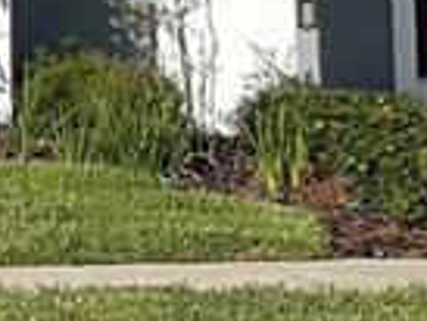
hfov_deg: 4.9
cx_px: -739
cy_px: -496
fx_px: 4790
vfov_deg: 3.8
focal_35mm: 388
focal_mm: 6
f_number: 2
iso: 32
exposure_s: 1/4785
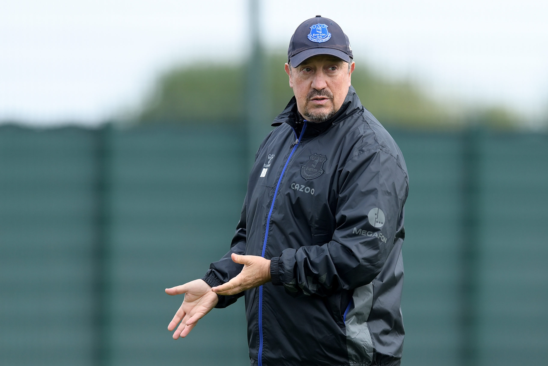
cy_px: 183
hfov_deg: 5.2
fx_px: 6089
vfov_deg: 3.4
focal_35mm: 400
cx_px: 274
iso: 800
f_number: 3.2
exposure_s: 1/2000
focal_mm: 400
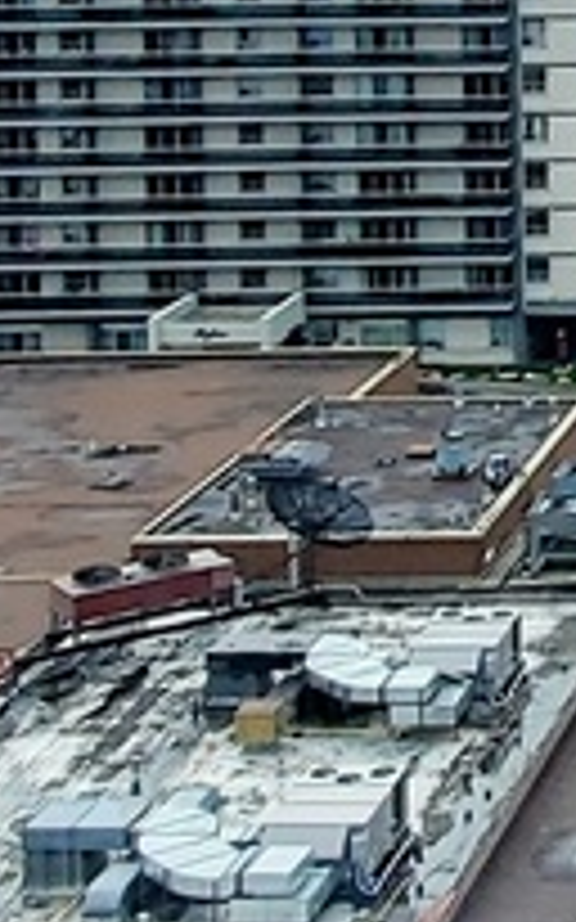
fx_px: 2589
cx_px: 1066
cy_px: -207
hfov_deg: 11.7
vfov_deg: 19.0
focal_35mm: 103
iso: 50
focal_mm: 1.8
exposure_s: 1/833
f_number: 2.2
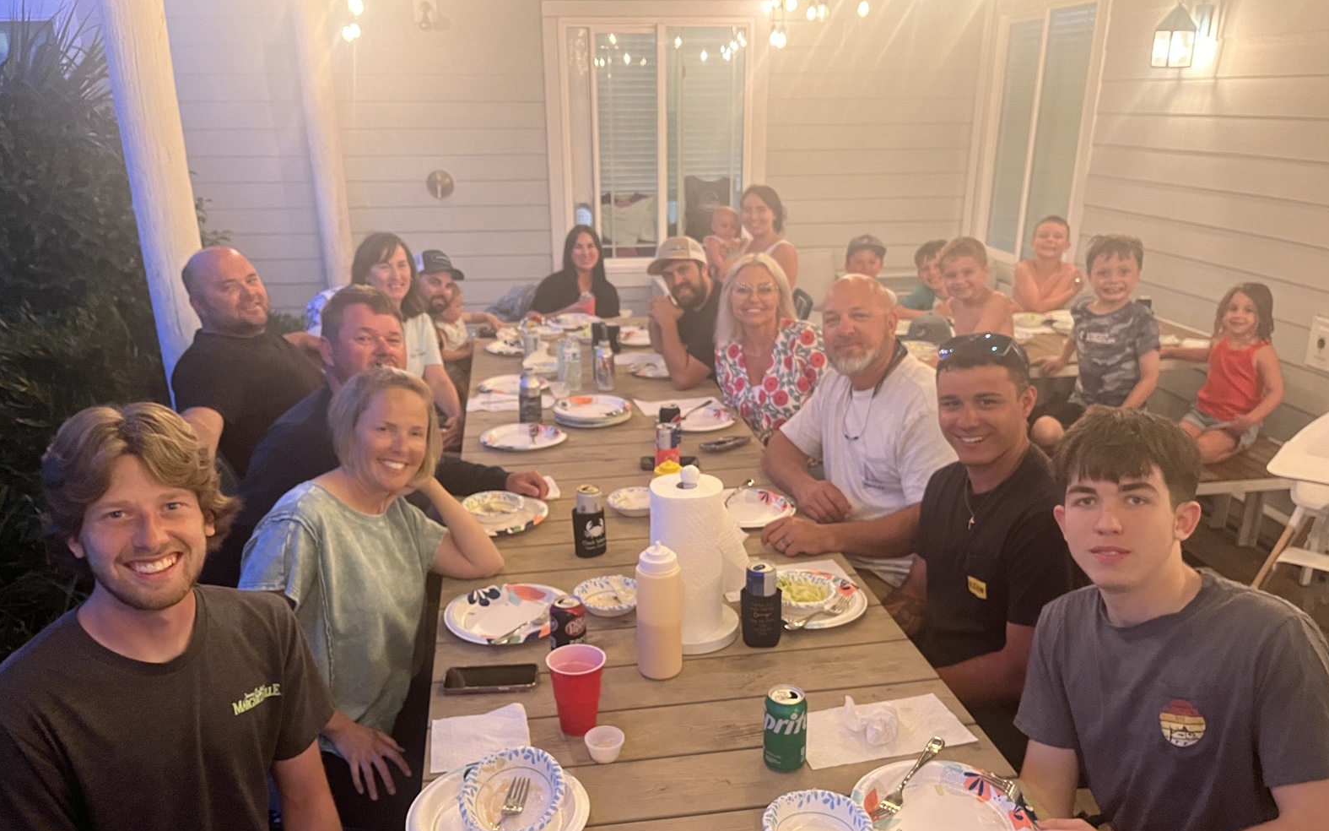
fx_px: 1014
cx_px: 659
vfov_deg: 44.3
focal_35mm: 28
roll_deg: -0.1
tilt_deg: -21.4
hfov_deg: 66.5
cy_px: 492
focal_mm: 5.1
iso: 640
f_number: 1.6
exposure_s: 1/30
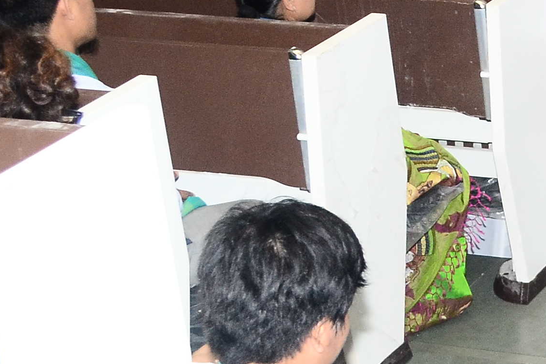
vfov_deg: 10.1
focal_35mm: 134
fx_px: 2032
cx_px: 1044
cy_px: -63
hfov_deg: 13.4
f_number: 5.6
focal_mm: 22
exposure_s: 1/125
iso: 800
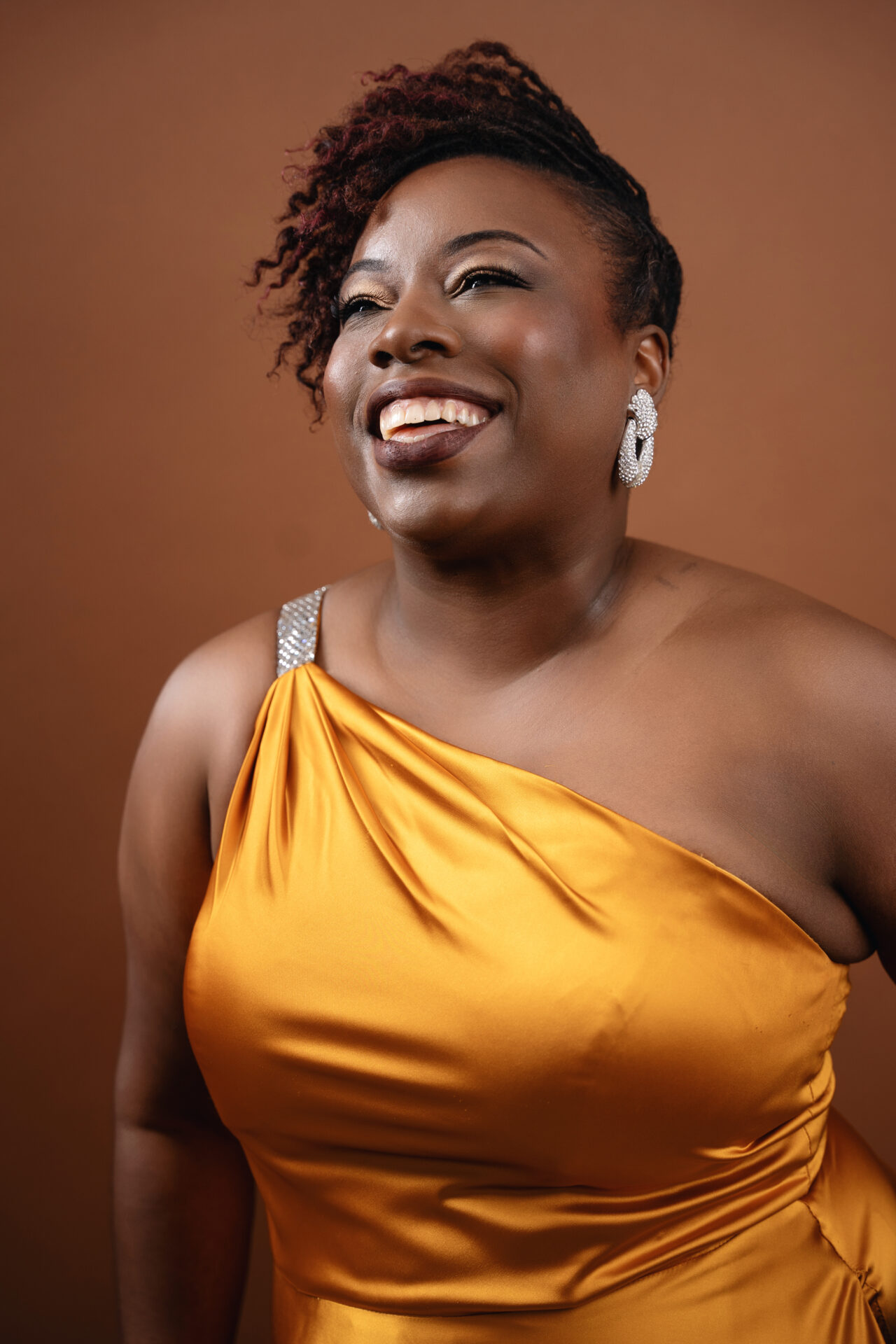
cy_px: 672
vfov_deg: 34.8
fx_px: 2146
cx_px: 448
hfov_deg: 23.6
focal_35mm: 58
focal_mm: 57.5
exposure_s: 1/250
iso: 160
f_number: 3.2
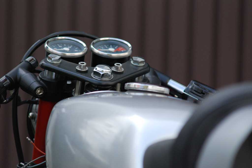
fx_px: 1892
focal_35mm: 270
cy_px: 84
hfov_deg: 7.6
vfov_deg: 5.1
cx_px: 126
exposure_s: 1/1000
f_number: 4
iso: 800
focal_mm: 180
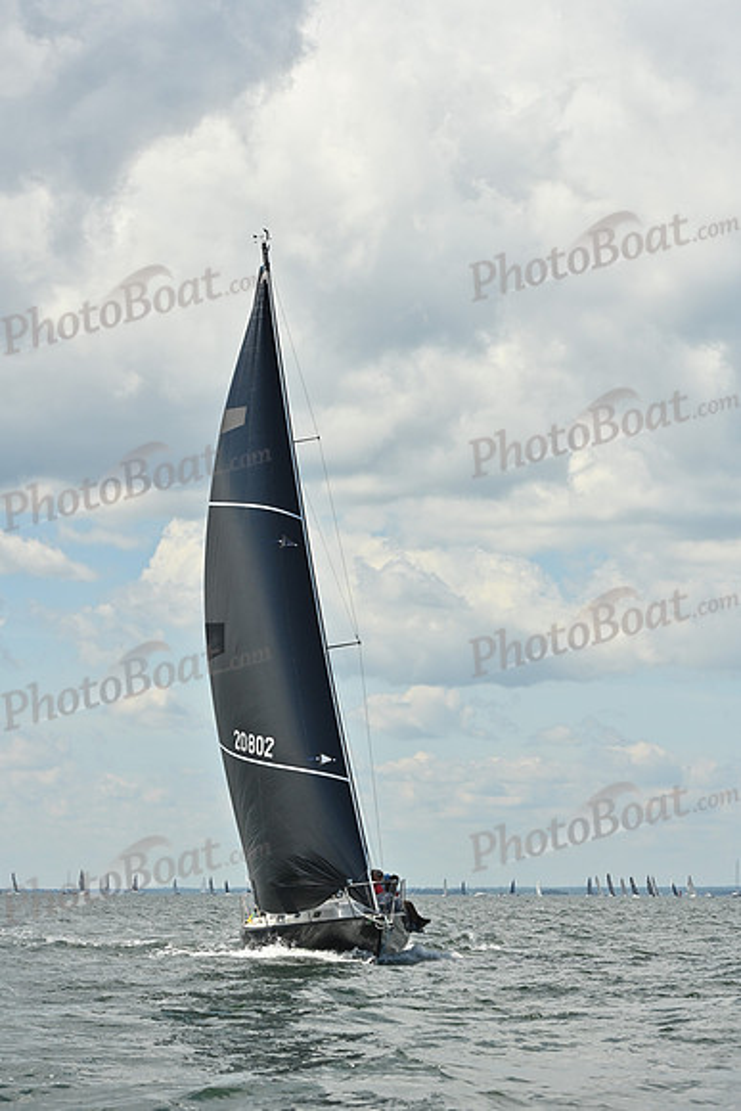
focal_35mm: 100
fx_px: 3085
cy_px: 556
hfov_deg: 13.7
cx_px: 370
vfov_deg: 20.4
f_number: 9
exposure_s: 1/1250
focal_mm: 100
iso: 250
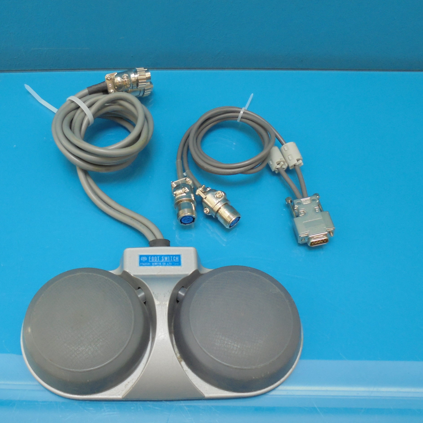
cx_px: 154
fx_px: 484
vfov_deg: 47.2
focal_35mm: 35
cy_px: 210
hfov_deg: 46.7
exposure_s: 1/30
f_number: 3.7
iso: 200
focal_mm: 5.3
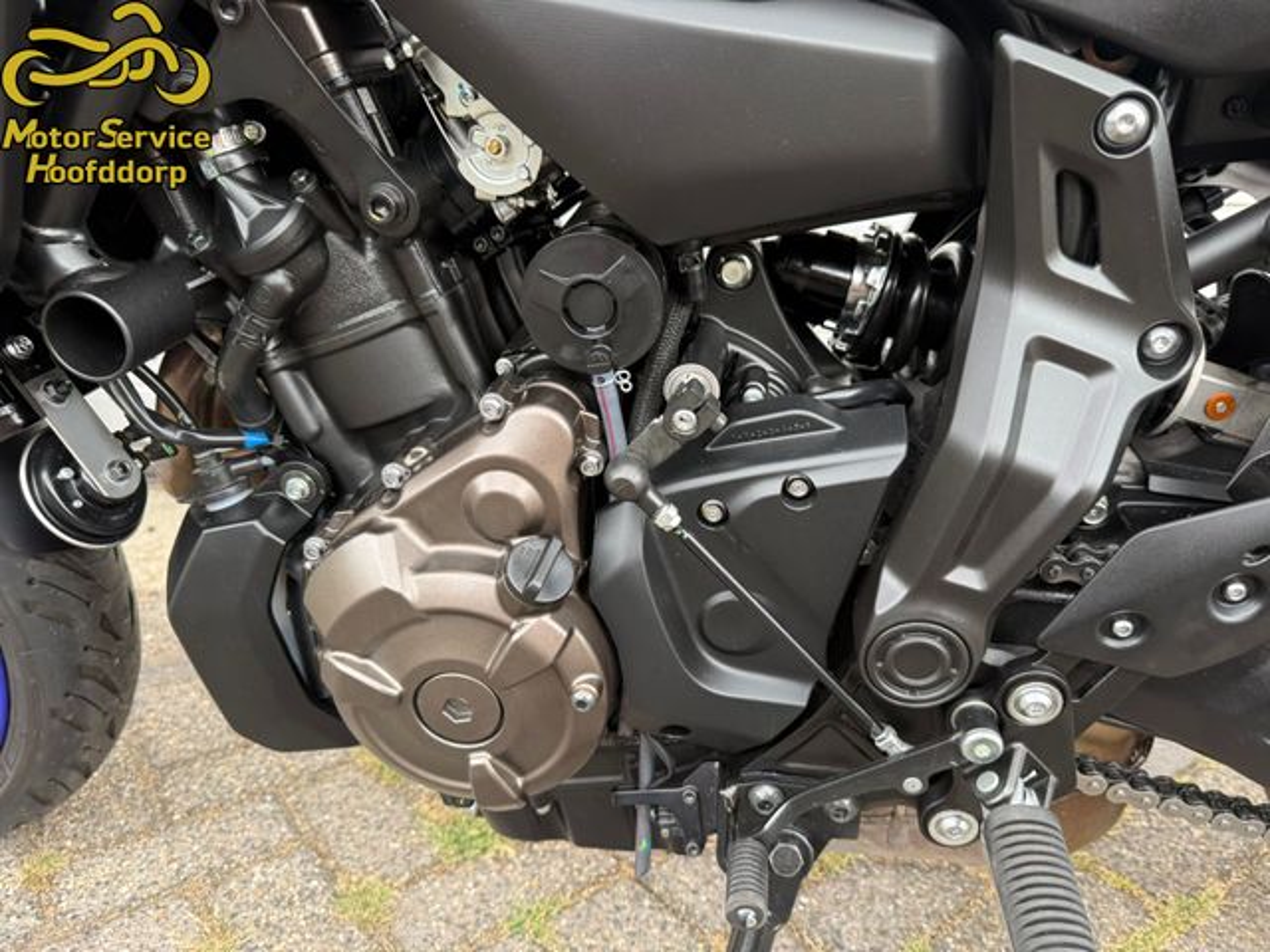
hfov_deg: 71.6
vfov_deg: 56.8
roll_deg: -2.7
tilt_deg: -15.4
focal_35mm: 24
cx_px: 635
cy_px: 476
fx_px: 881
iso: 200
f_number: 1.78
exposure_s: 1/117
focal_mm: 6.76
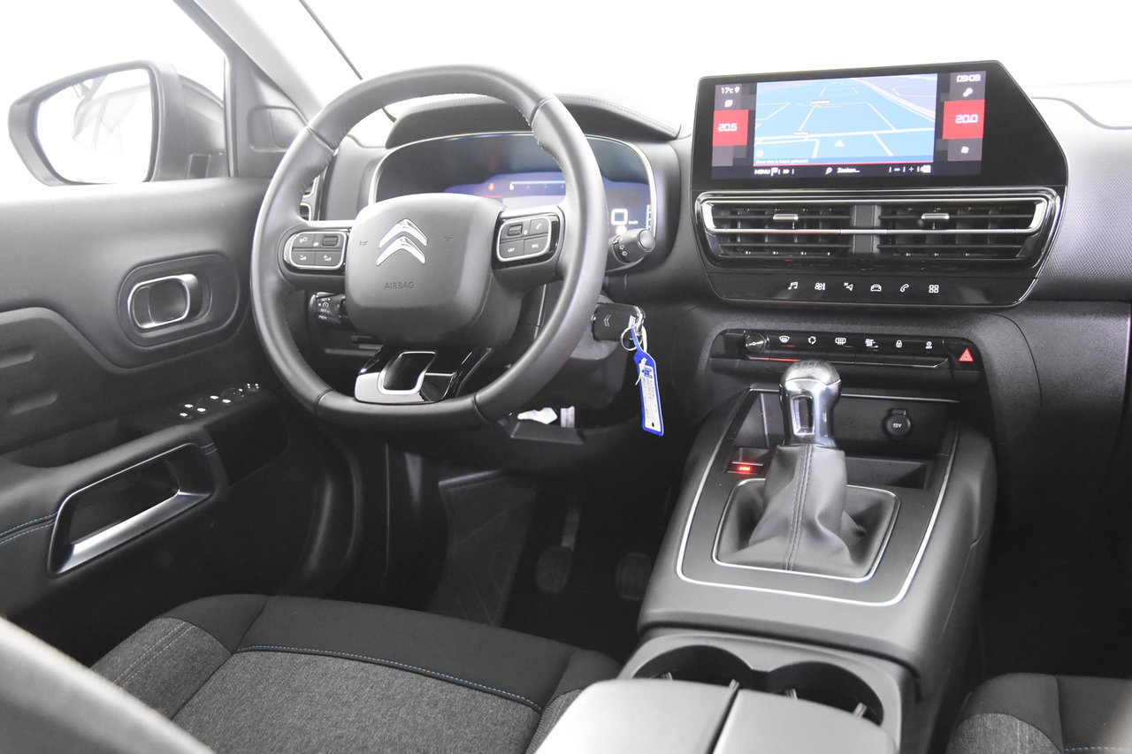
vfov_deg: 40.0
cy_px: 377
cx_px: 566
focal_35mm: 33
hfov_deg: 57.2
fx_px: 1037
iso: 7200
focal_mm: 22
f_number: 3
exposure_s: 1/30
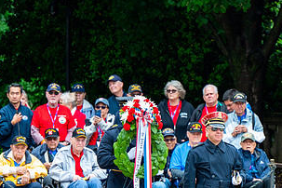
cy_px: 155
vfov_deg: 3.4
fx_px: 3180
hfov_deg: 5.1
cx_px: 134
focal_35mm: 406
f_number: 6.3
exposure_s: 1/100
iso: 500
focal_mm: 200
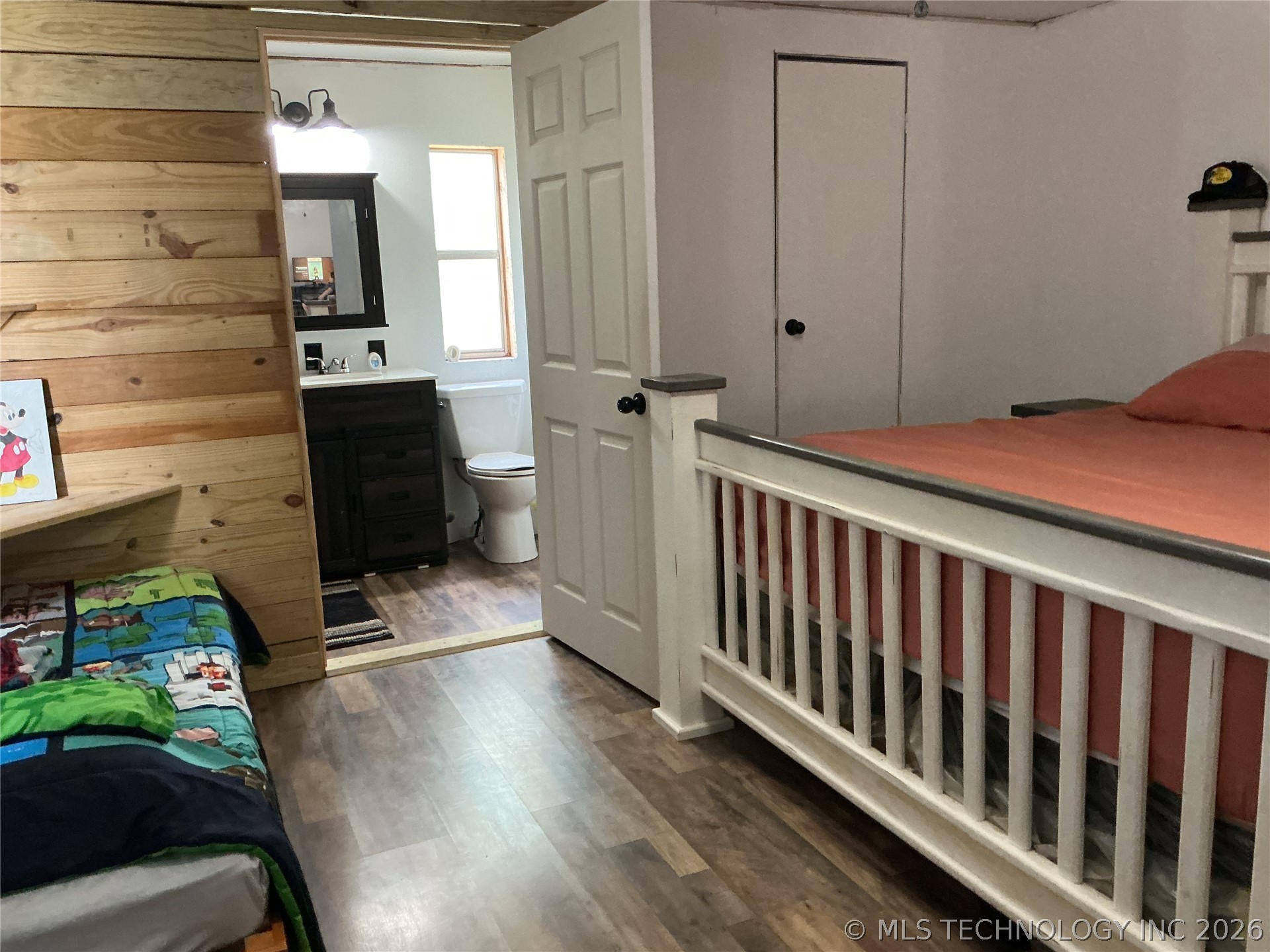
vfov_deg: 48.2
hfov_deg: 61.7
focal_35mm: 29
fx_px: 1064
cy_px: 476
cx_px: 635
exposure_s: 1/60
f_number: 1.8
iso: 250
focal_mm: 3
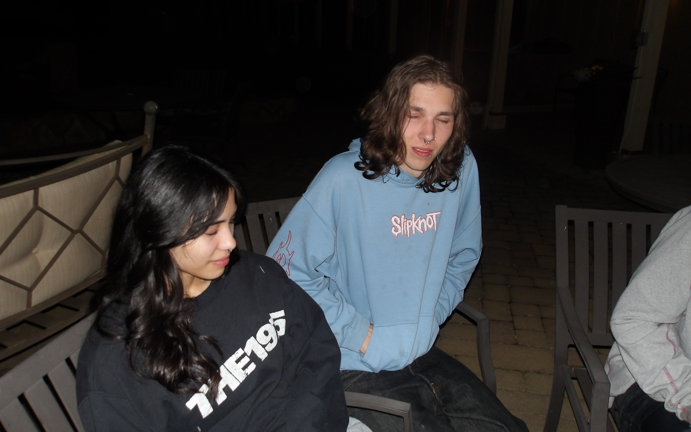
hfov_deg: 64.6
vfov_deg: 43.1
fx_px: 546
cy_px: 206
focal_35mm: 29
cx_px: 344
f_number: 3
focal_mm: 4.9
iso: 200
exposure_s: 1/60
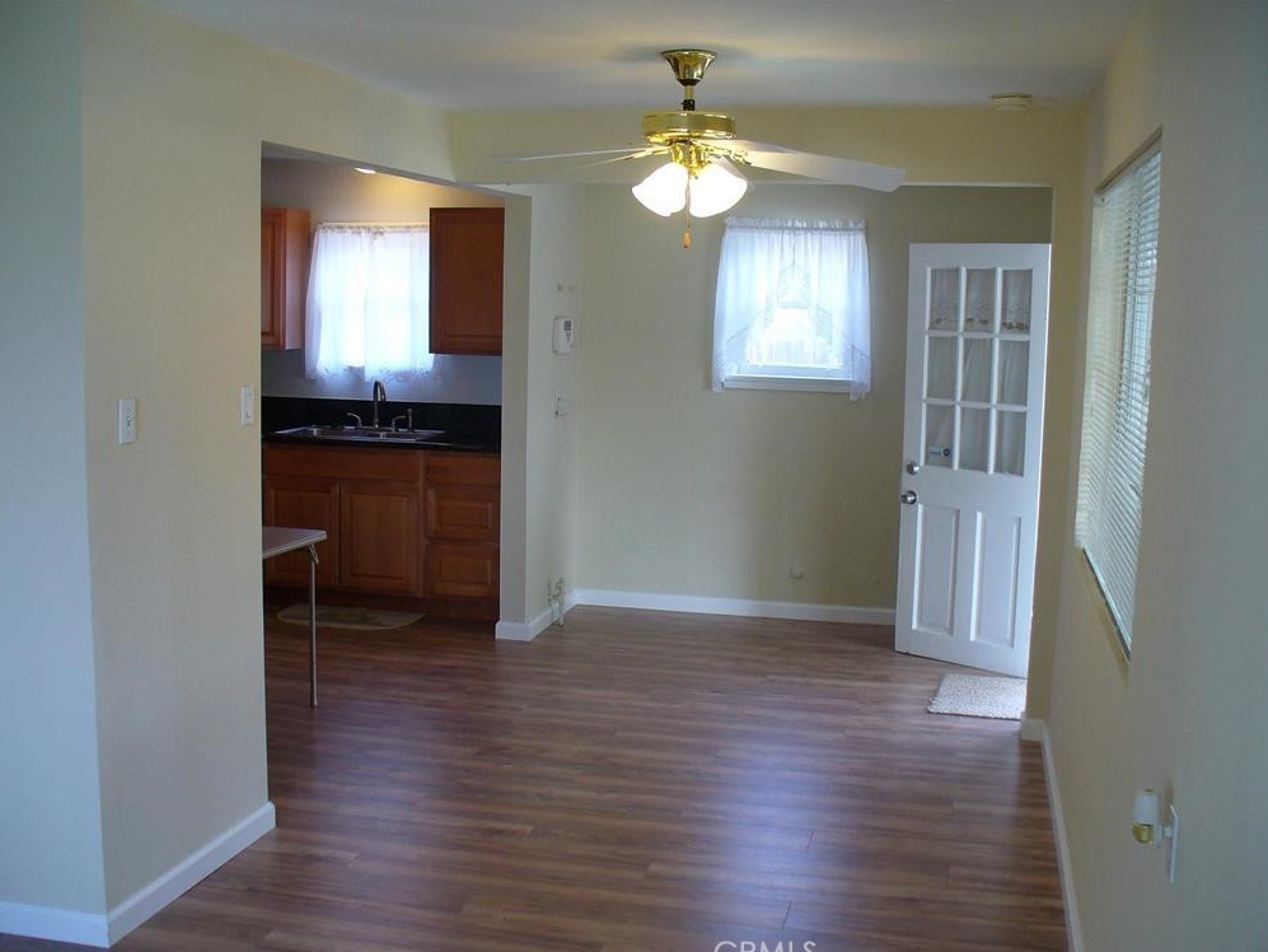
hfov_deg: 49.0
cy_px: 482
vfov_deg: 37.7
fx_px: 1392
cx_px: 635
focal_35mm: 38
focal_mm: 6.1
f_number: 2.8
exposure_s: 1/40
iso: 100
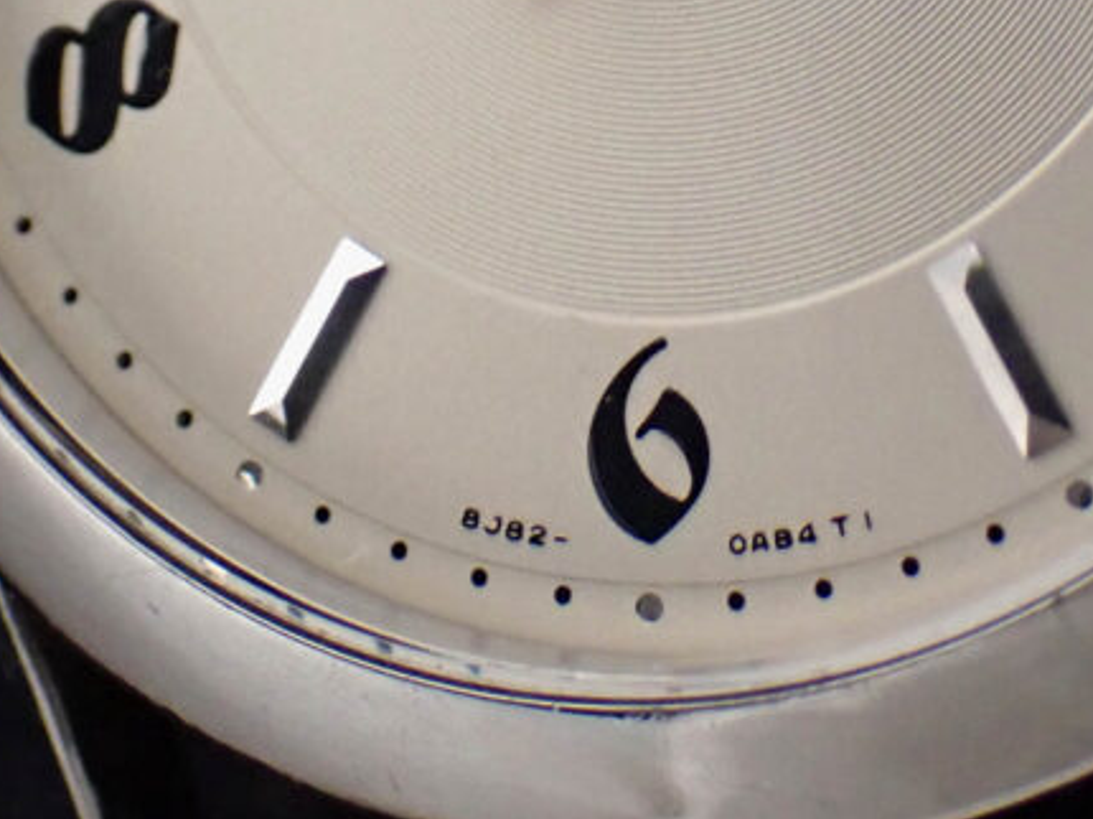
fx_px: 5112
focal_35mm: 162
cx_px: 694
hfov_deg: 12.2
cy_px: -292
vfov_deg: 9.0
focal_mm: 10.35
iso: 640
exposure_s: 1/250
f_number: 3.5
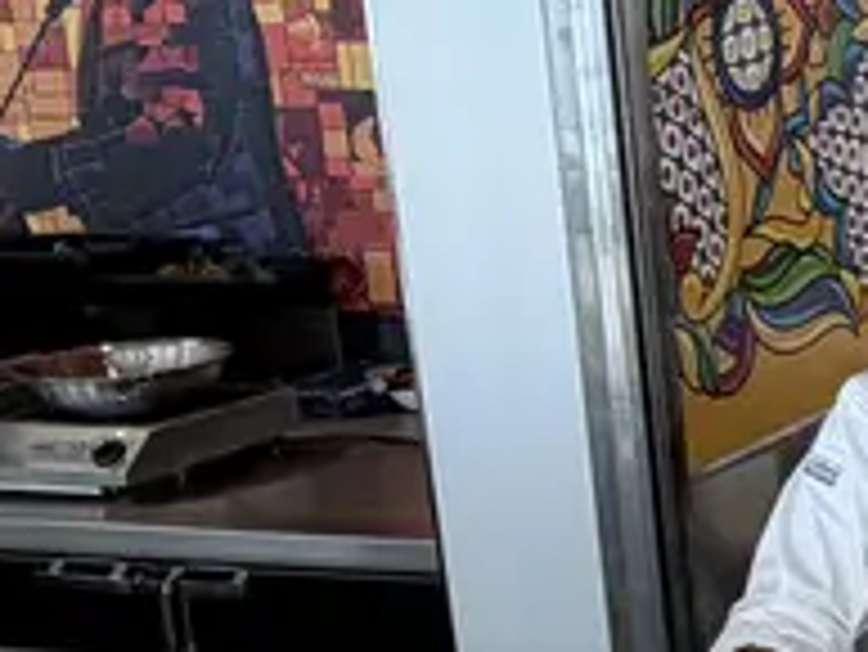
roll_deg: +0.1
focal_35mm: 87
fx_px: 2183
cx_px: 1529
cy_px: 414
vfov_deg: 17.0
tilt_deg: -12.7
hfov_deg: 18.2
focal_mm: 2.22
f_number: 2.2
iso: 50
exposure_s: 1/117
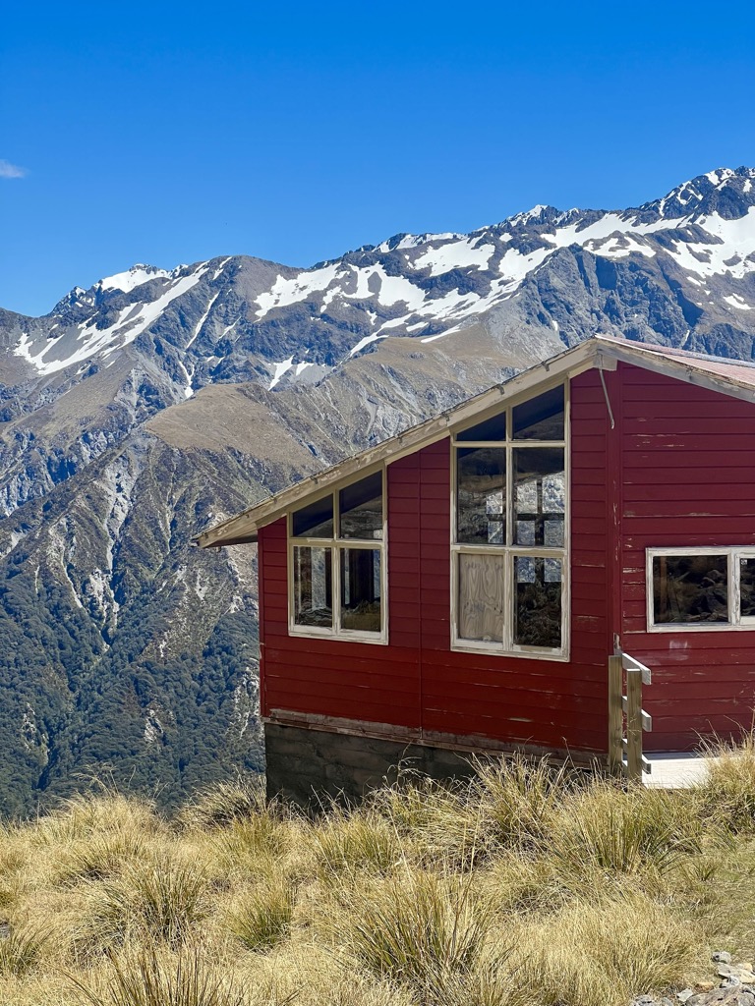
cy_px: 503
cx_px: 378
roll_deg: +1.2
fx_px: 2239
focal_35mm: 77
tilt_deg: +0.3
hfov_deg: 19.1
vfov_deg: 25.3
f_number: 2.8
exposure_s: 1/797
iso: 32
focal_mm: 9
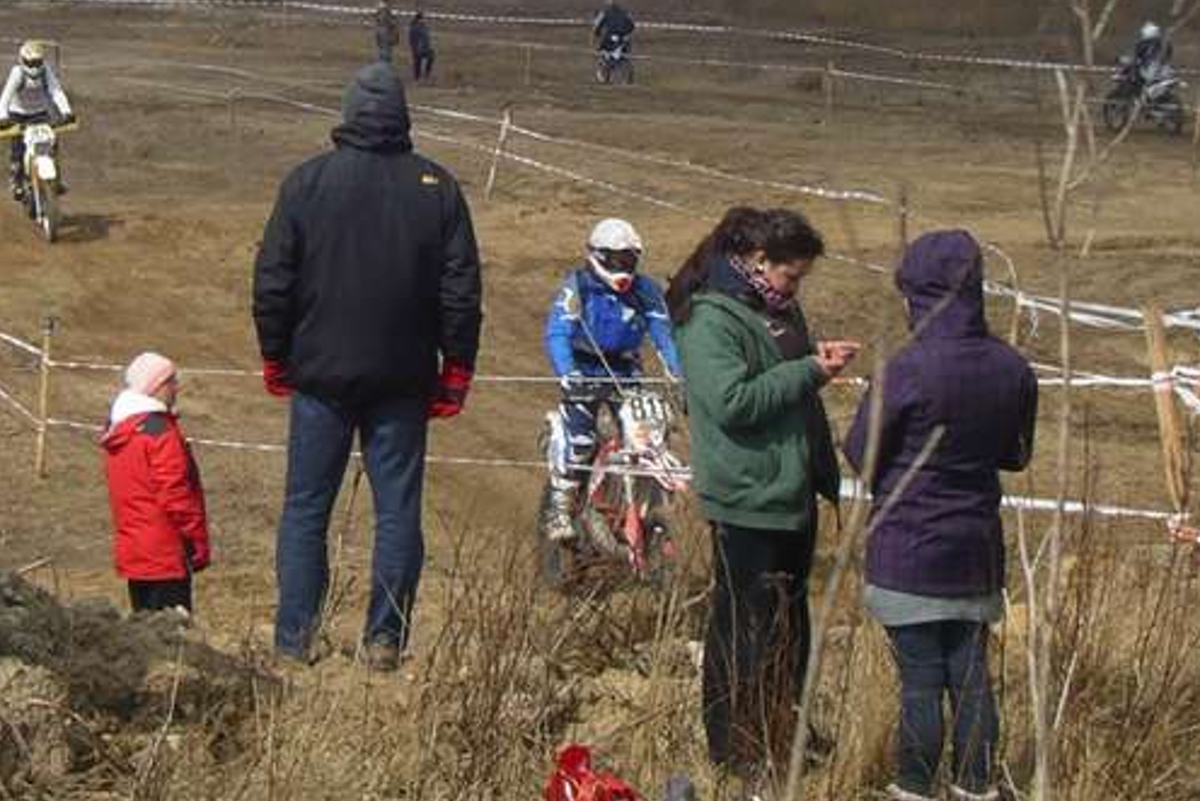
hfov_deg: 15.5
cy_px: 82
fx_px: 4401
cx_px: 467
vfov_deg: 10.3
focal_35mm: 132
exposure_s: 1/125
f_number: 8.1
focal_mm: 9.8
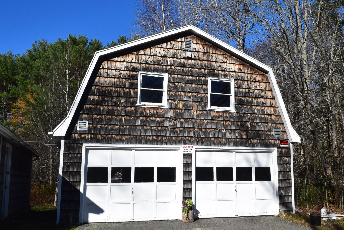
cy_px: 115
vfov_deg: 34.2
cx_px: 228
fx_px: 373
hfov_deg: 48.7
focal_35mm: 39
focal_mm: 18
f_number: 11
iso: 200
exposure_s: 1/640
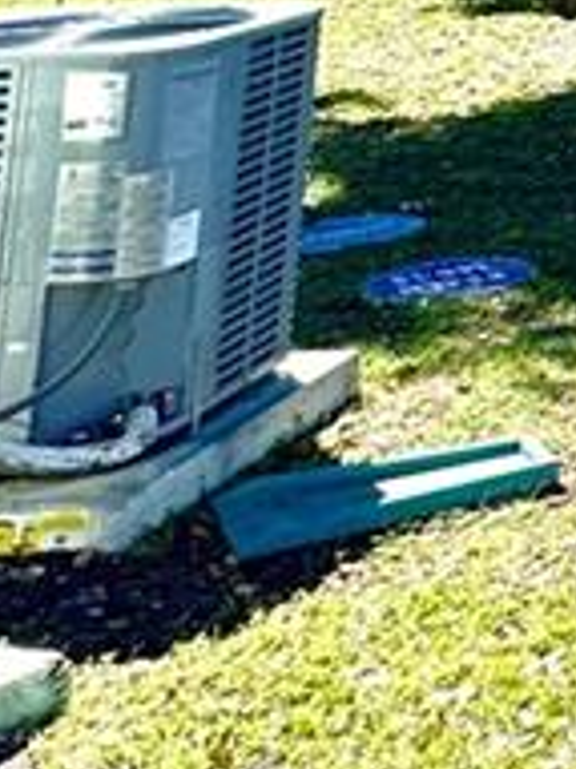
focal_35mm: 88
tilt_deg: +9.0
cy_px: -588
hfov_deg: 11.7
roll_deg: -0.6
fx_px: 1955
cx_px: 1599
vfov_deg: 18.0
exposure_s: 1/796
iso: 50
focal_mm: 2.22
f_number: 2.2
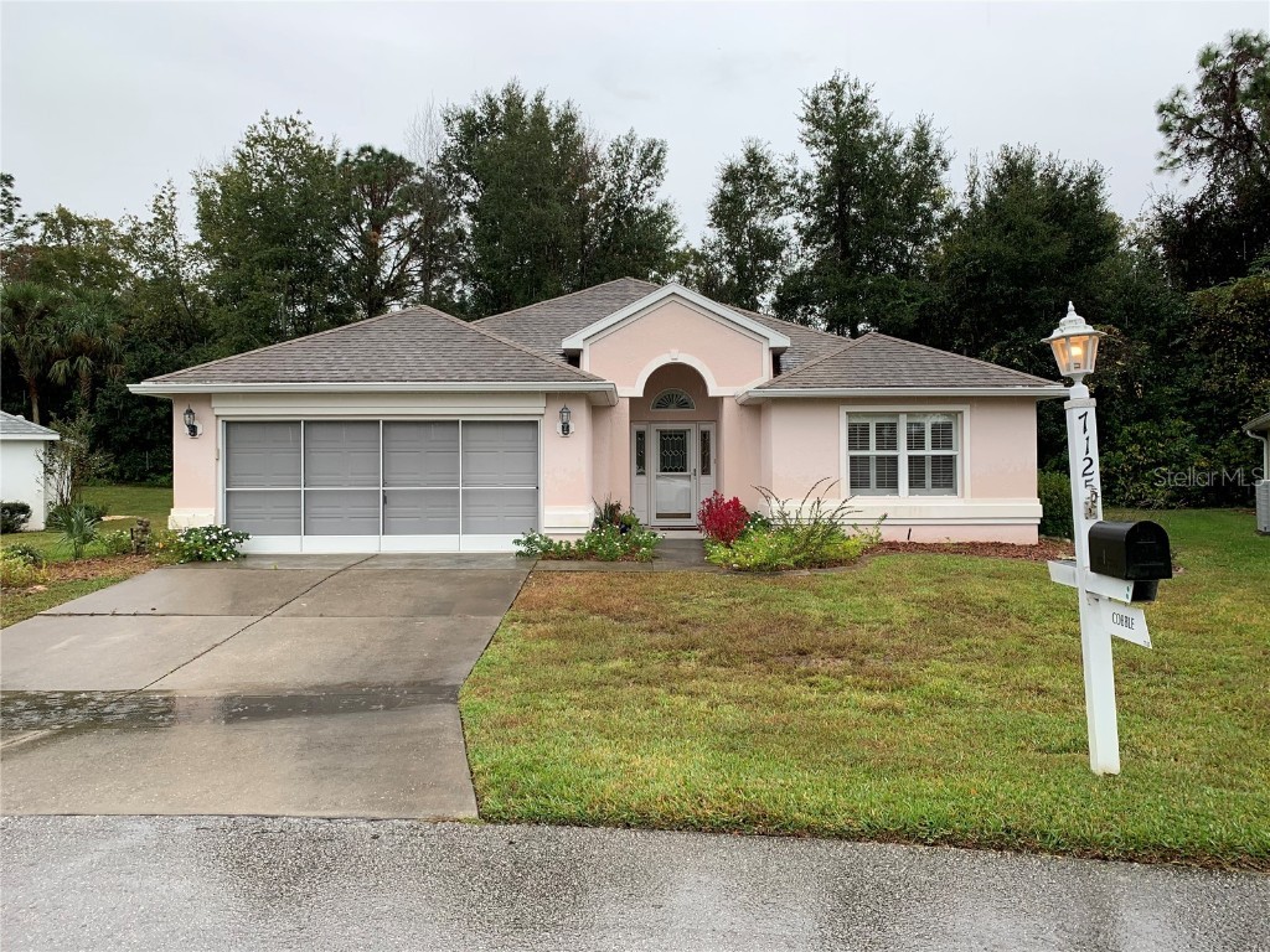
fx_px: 954
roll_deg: -0.5
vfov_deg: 53.1
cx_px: 635
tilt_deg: +1.4
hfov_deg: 67.3
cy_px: 476
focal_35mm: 26
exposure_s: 1/249
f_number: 1.8
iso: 25
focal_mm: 4.25
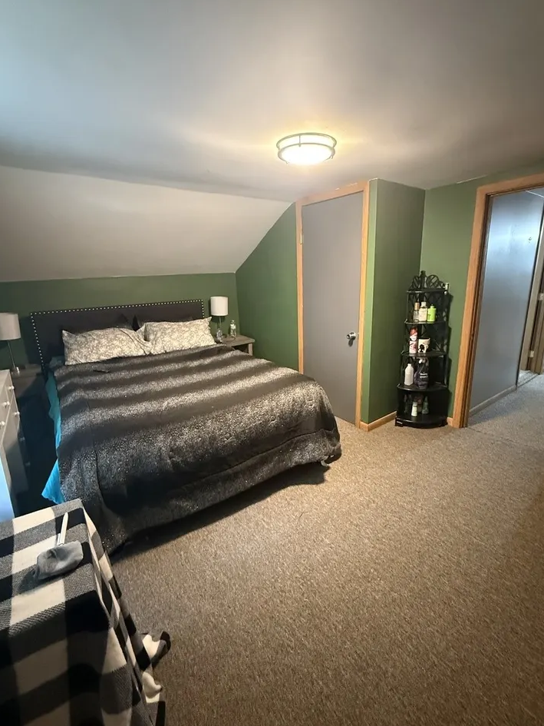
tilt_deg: -14.0
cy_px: 366
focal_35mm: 16
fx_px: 335
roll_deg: +1.4
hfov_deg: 78.1
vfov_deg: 94.5
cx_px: 283
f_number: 2.2
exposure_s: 1/40
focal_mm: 2.22
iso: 1000
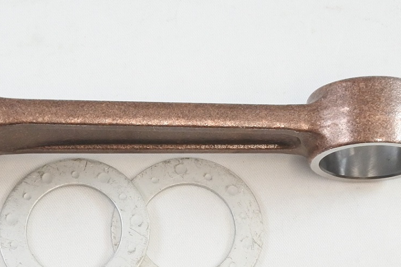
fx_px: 1325
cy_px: 233
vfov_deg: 11.4
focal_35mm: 119
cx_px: 135
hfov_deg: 17.2
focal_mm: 20.1
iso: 720
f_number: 4.8
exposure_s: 1/125
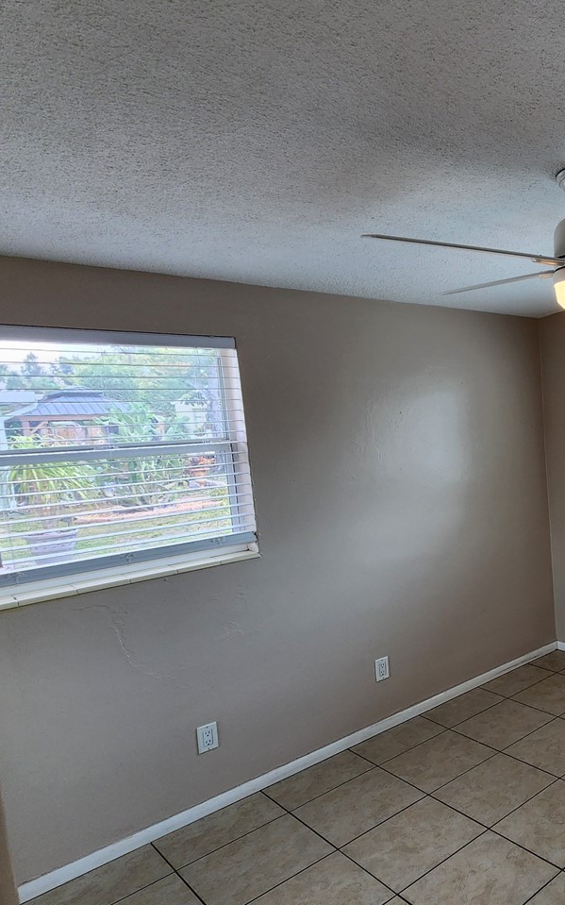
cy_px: 475
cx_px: 643
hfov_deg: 40.7
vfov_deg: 77.1
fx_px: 567
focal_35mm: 23
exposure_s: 1/120
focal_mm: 2.2
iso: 80
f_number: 2.2
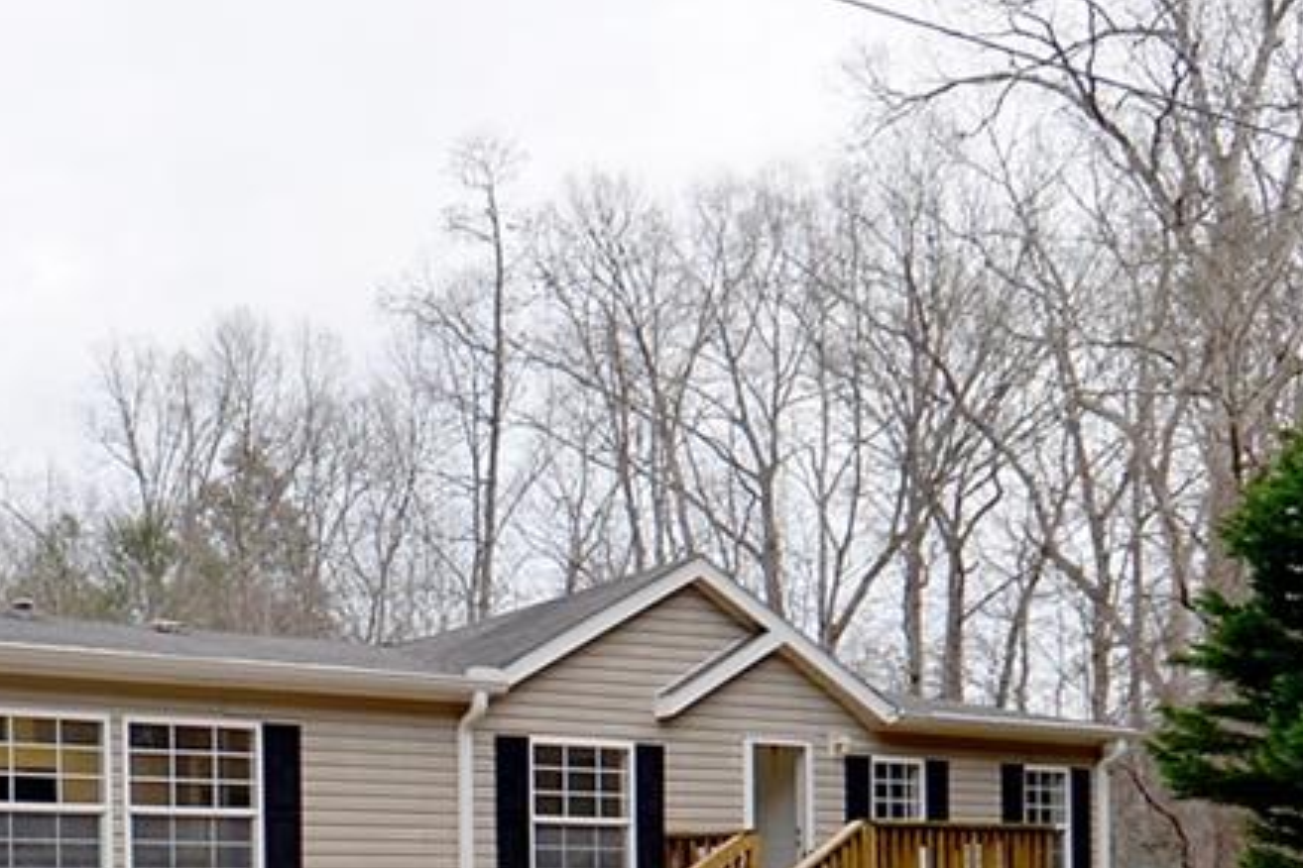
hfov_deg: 41.1
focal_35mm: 42
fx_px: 1520
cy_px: 905
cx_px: 33
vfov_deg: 29.4
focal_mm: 12
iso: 100
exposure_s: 1/250
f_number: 5.6
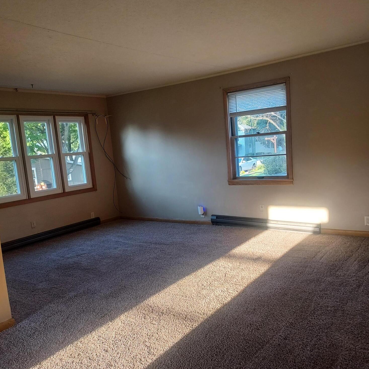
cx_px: 181
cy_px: 191
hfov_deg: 55.6
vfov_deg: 55.6
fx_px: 350
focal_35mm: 29
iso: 80
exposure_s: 1/60
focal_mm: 4.6
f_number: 1.8
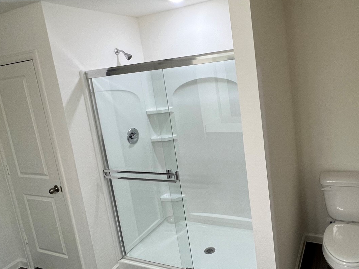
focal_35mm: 25
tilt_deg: -9.6
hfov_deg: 68.1
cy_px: 109
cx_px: 228
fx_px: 259
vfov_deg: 54.5
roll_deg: +7.1
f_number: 1.8
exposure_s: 1/120
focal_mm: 1.57
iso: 125
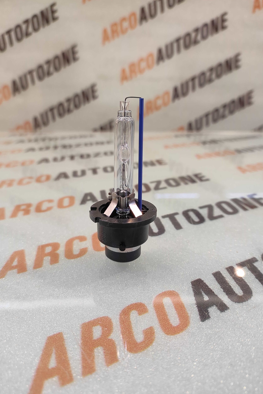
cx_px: 125
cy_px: 199
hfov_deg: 67.3
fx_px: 197
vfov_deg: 90.0
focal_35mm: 18
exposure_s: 1/50
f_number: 1.79
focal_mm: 4.74
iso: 302
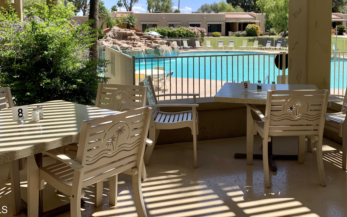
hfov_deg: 54.0
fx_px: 340
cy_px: 55
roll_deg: -0.4
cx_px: 177
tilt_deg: -2.0
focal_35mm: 36
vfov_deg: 34.6
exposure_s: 1/1748
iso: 25
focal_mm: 4.25
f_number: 1.8
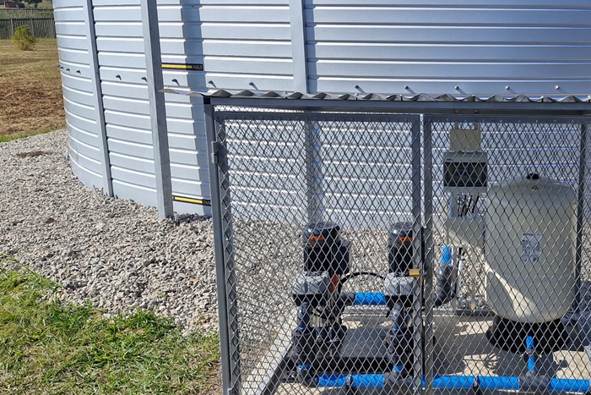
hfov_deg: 44.5
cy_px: 183
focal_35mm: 41
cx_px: 492
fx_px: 673
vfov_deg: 32.6
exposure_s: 1/1592
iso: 50
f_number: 1.8
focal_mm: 5.54
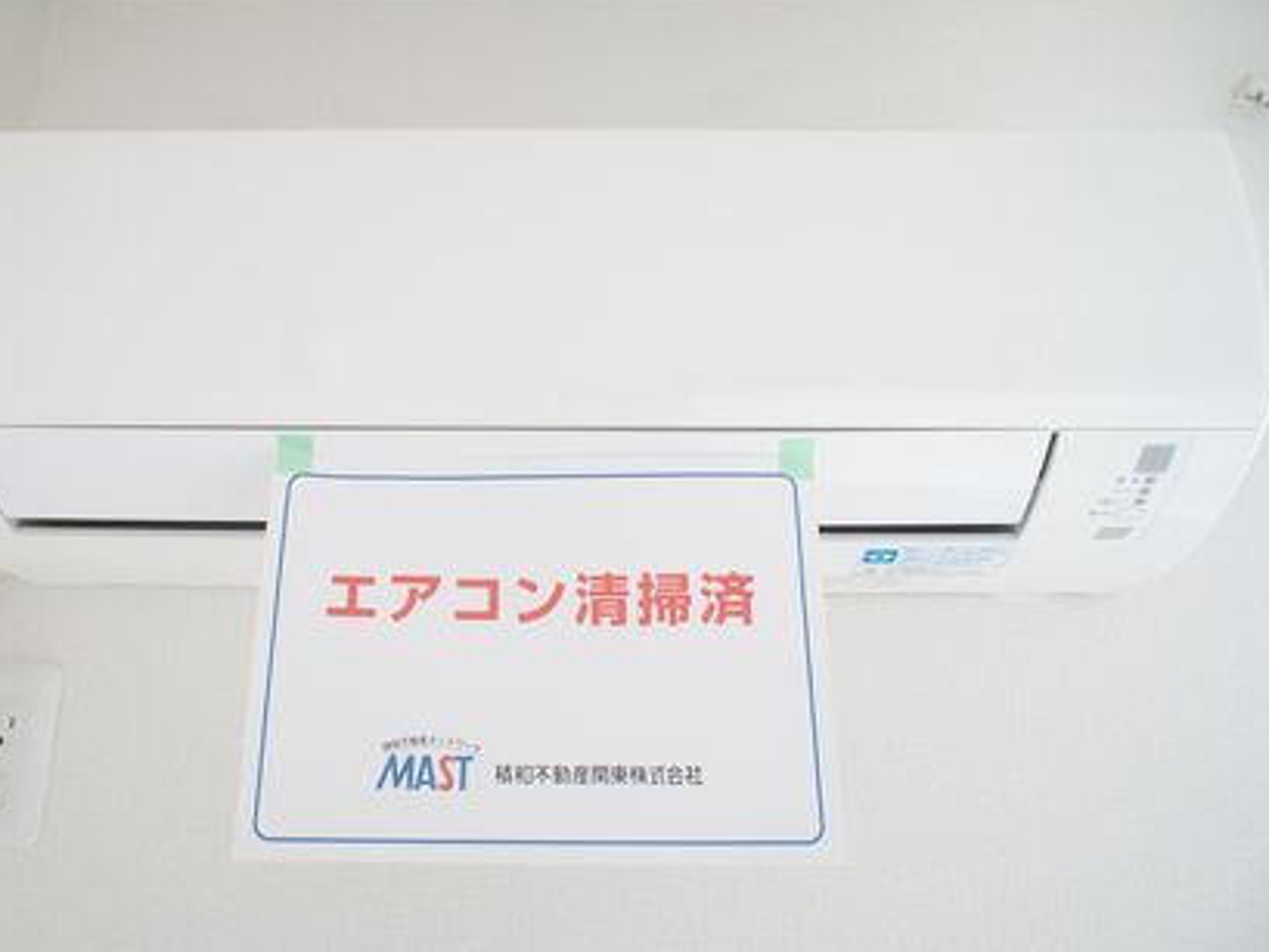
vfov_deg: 51.4
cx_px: 534
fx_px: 990
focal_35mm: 27
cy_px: 462
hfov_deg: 64.9
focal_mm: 16
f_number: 4
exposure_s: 1/60
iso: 1000
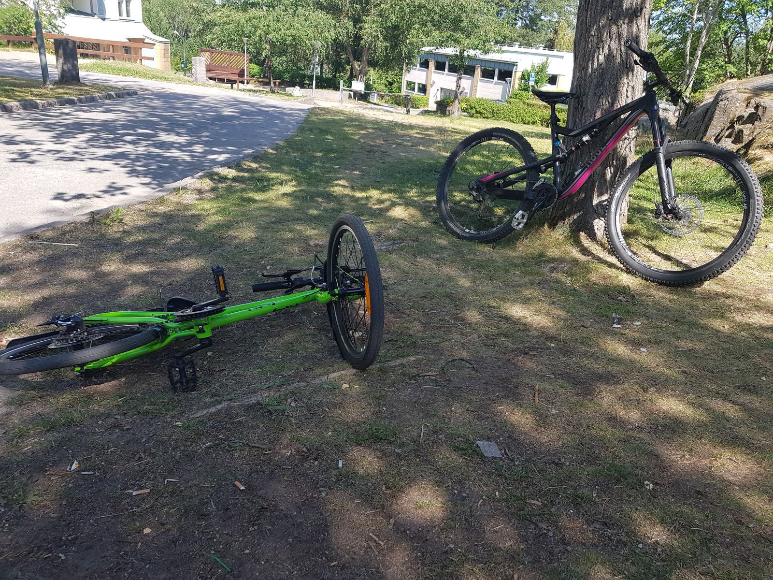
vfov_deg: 53.1
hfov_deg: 67.3
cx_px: 386
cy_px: 290
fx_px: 581
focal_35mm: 26
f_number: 1.7
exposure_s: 1/646
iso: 40
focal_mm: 4.2
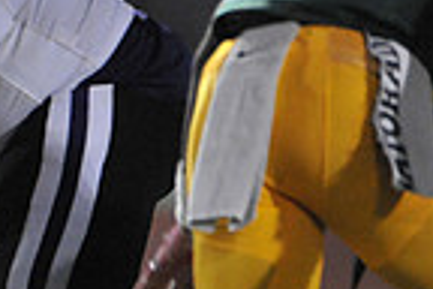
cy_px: 262
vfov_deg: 0.6
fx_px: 29069
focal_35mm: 2417
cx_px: -376
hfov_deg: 0.9
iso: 6400
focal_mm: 600
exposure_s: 1/160
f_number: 6.3
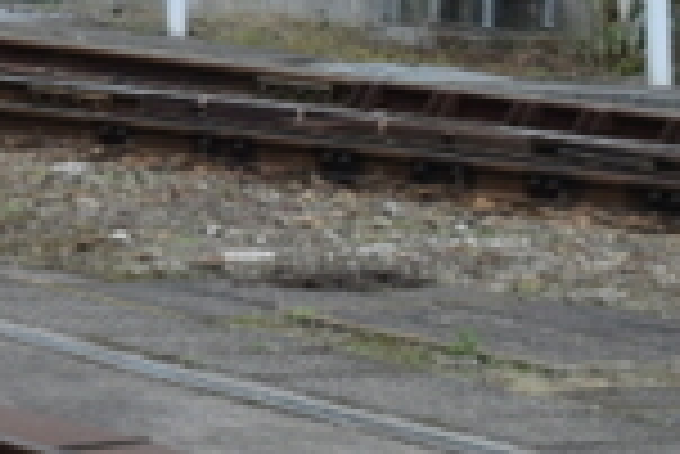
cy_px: -319
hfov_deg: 7.1
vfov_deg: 5.2
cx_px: -1333
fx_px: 4954
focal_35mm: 262
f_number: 5.6
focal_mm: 22
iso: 320
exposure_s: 1/640
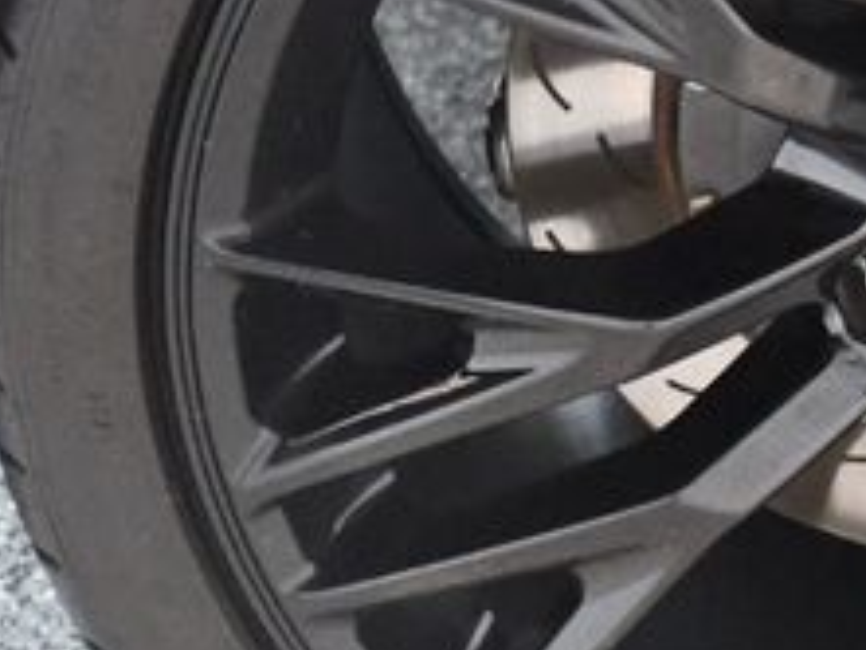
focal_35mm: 167
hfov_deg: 11.5
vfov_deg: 8.9
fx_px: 4180
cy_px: 192
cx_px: 1097
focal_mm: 40
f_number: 4.5
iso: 9000
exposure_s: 1/60
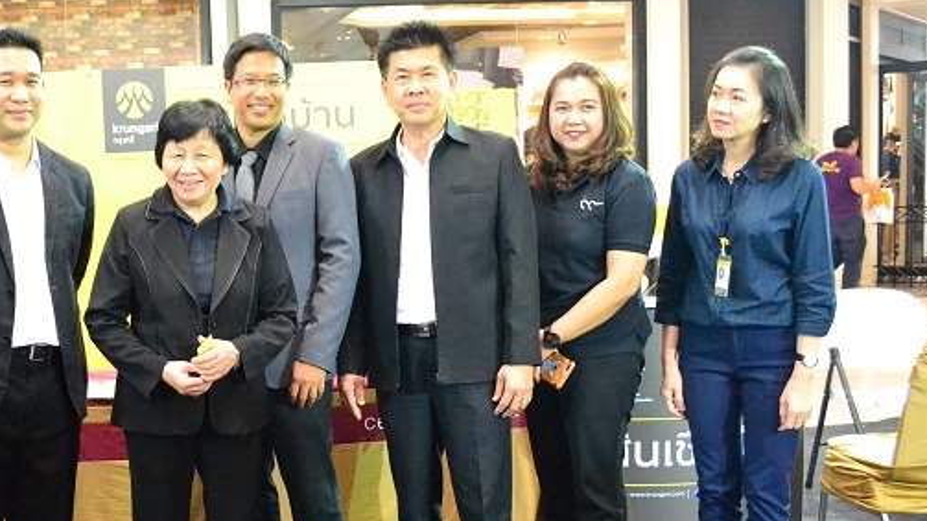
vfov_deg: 26.4
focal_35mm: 45
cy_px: 327
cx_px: 203
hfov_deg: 43.6
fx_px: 1106
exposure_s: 1/100
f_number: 5
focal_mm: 18
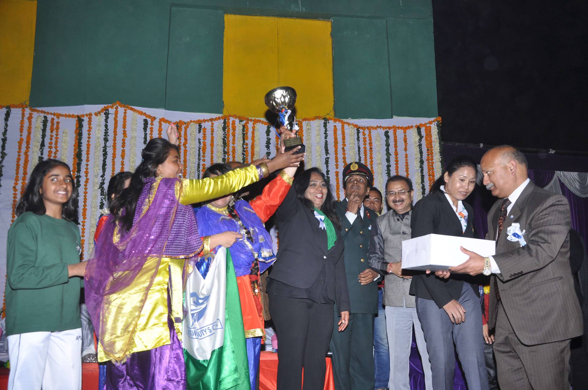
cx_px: 294
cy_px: 195
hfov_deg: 57.3
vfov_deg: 39.9
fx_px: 538
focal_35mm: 33
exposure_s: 1/125
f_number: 5.6
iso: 250
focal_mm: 22
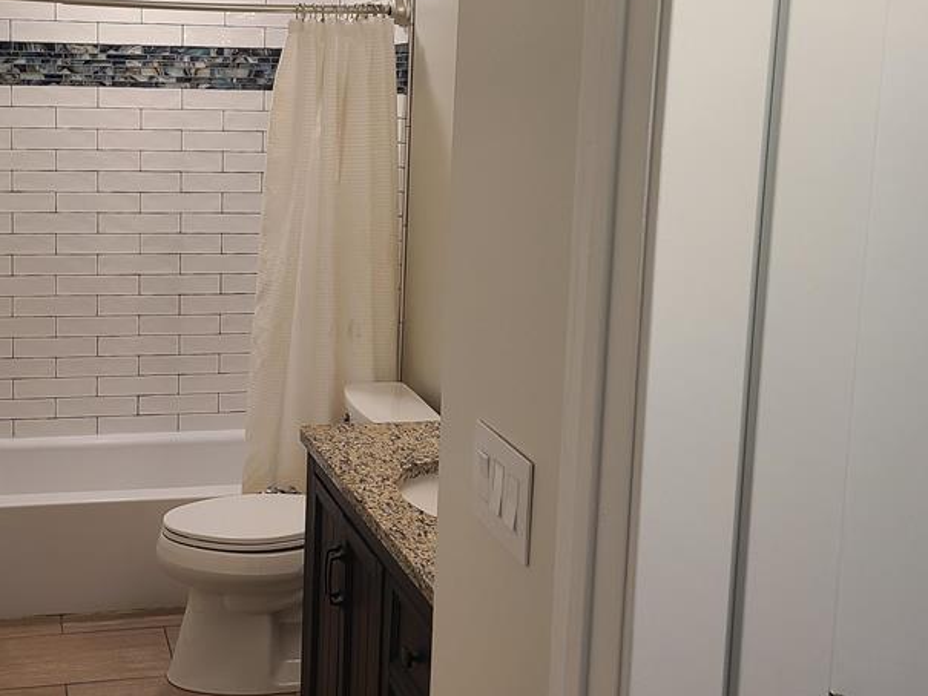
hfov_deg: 42.0
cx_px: 267
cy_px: 221
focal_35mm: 44
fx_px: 1180
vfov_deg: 32.6
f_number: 1.8
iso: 64
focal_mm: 5.4
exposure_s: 1/60
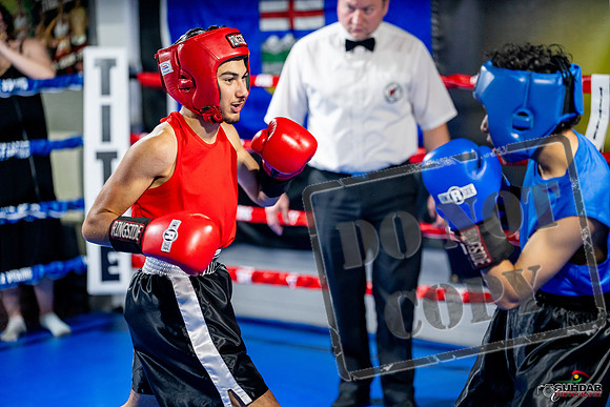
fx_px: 1525
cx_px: 305
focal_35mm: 90
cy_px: 204
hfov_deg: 22.6
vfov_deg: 15.2
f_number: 2
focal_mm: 90
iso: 4000
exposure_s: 1/800
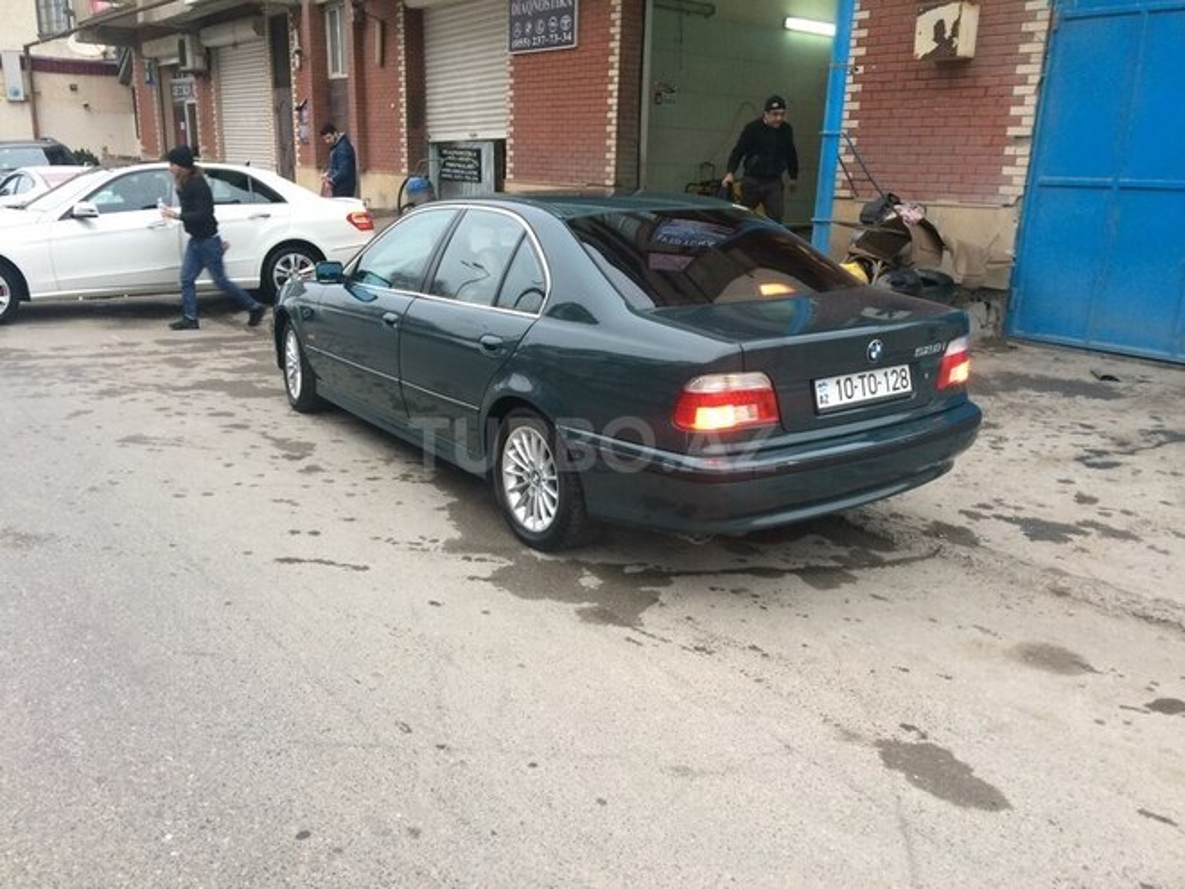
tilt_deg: -15.9
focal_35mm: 29
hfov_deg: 61.7
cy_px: 444
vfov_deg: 48.2
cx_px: 592
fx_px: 993
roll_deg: -1.6
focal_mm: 4.15
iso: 100
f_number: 2.2
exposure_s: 1/33
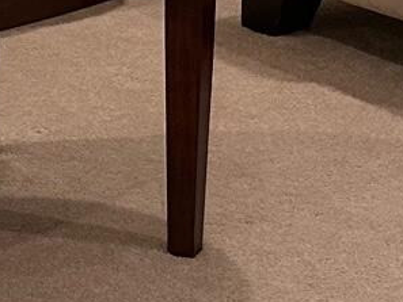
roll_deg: -0.9
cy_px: -314
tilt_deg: -8.2
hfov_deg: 12.1
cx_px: 85
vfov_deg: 8.6
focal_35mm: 163
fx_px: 1898
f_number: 1.78
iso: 320
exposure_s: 1/60
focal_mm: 6.86
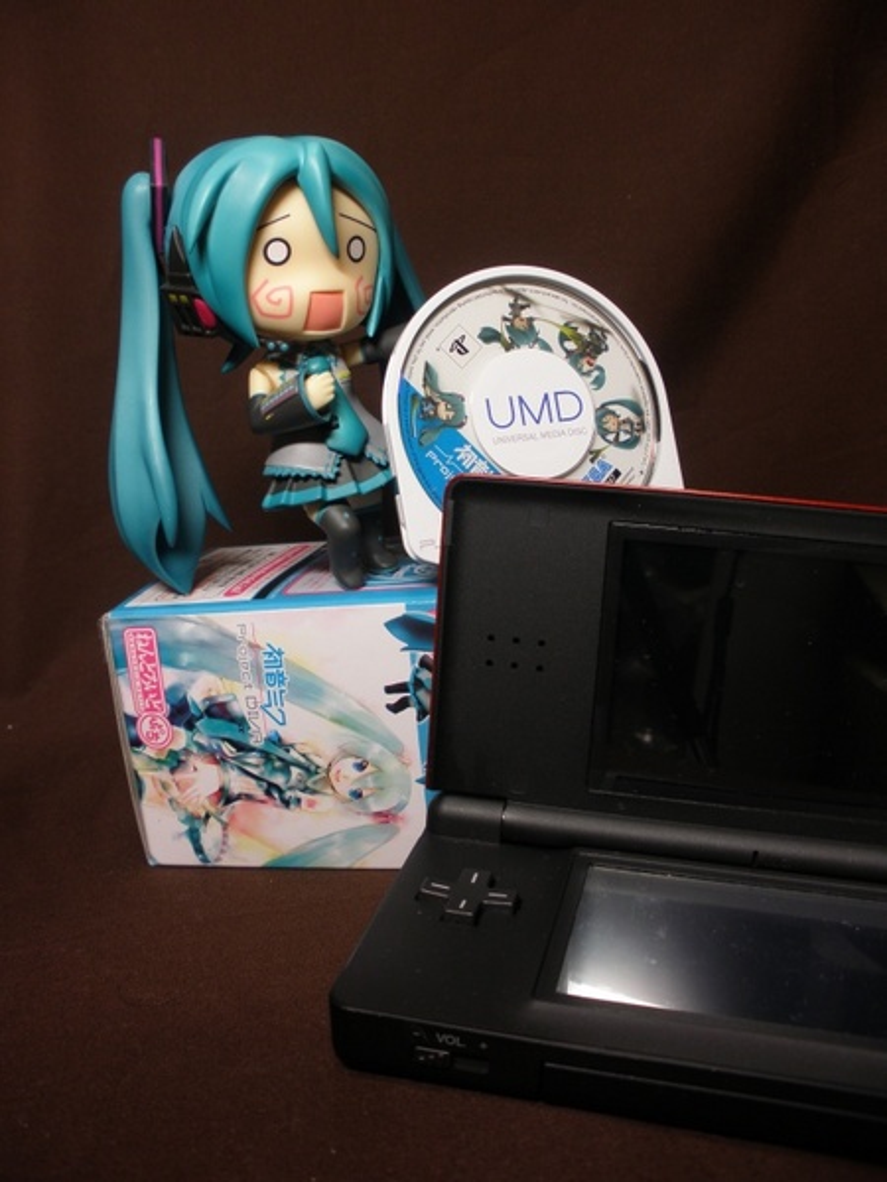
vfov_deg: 51.4
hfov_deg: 39.7
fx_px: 1230
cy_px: 591
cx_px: 444
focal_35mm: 36
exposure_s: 1/15
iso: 64
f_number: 3.5
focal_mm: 6.3
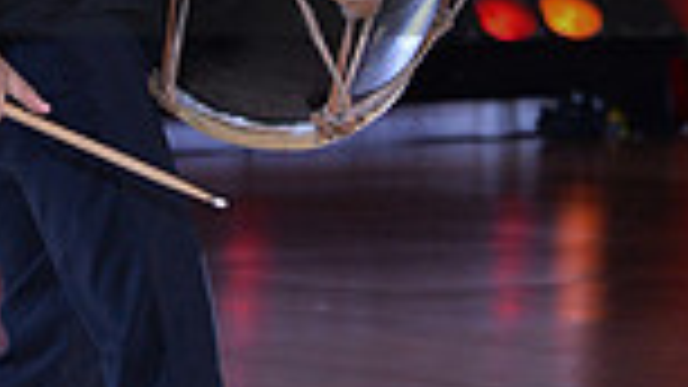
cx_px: 70
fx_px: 14464
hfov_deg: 2.7
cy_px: -112
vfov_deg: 1.5
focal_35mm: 793
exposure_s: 1/250
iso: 2000
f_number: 5.6
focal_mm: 200
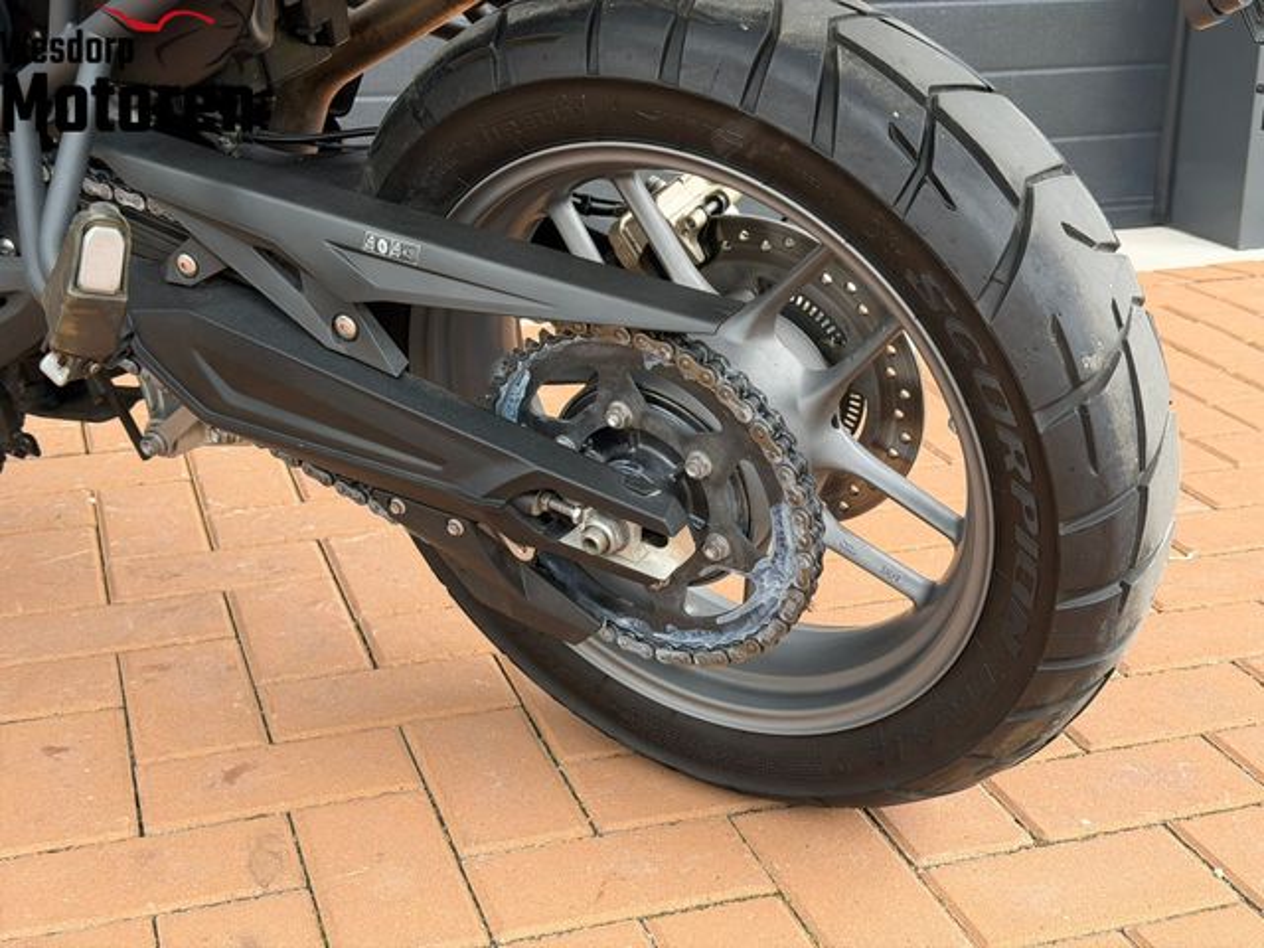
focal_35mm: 48
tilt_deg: -19.4
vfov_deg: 30.3
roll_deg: +0.2
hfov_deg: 39.7
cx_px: 632
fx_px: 1753
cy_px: 474
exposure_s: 1/699
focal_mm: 6.76
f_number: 1.78
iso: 80
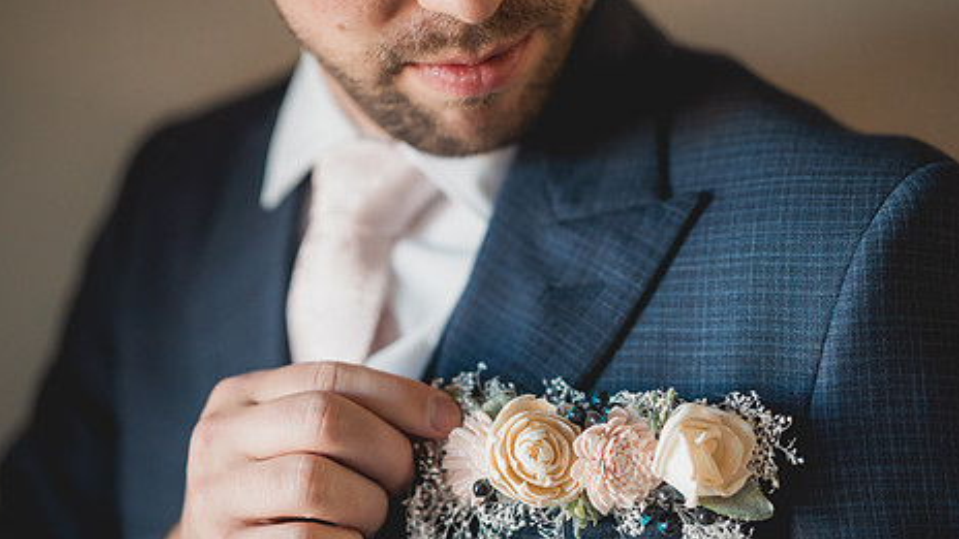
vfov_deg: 18.0
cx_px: 482
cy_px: 311
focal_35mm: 67
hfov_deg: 31.4
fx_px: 1704
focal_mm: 50
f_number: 1.4
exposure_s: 1/640
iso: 1250
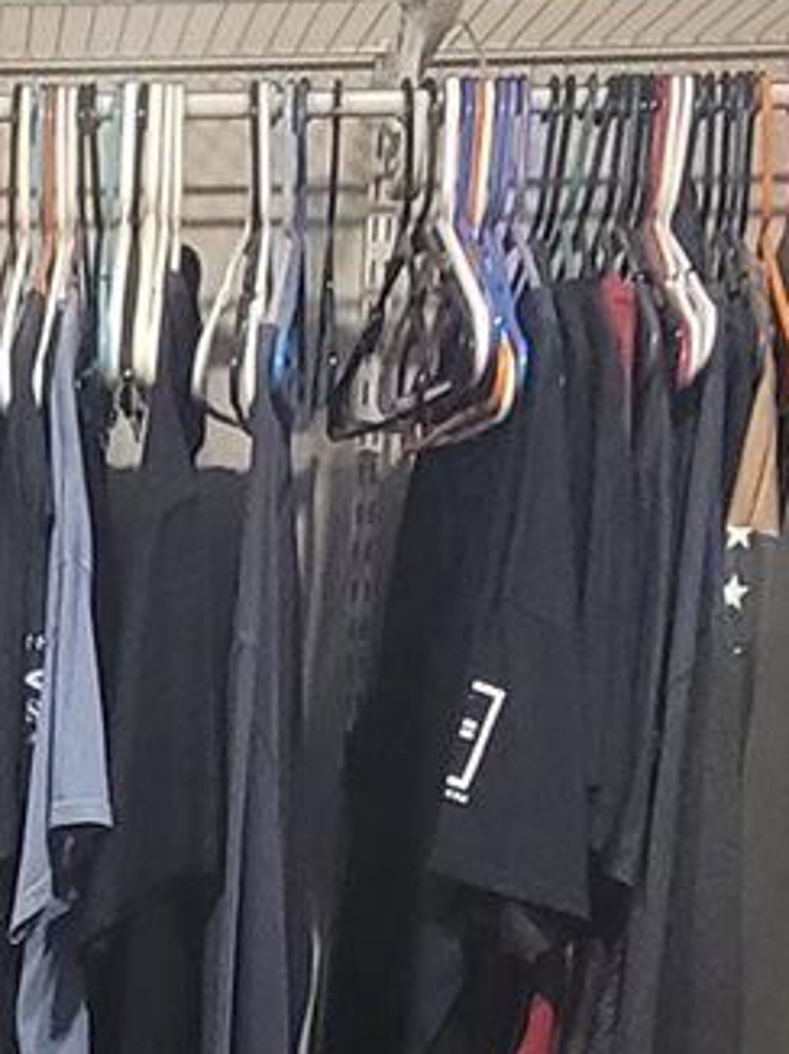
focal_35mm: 92
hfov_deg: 15.4
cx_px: -184
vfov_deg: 17.5
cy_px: 1869
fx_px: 2800
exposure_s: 1/30
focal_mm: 2.2
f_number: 2.2
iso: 640
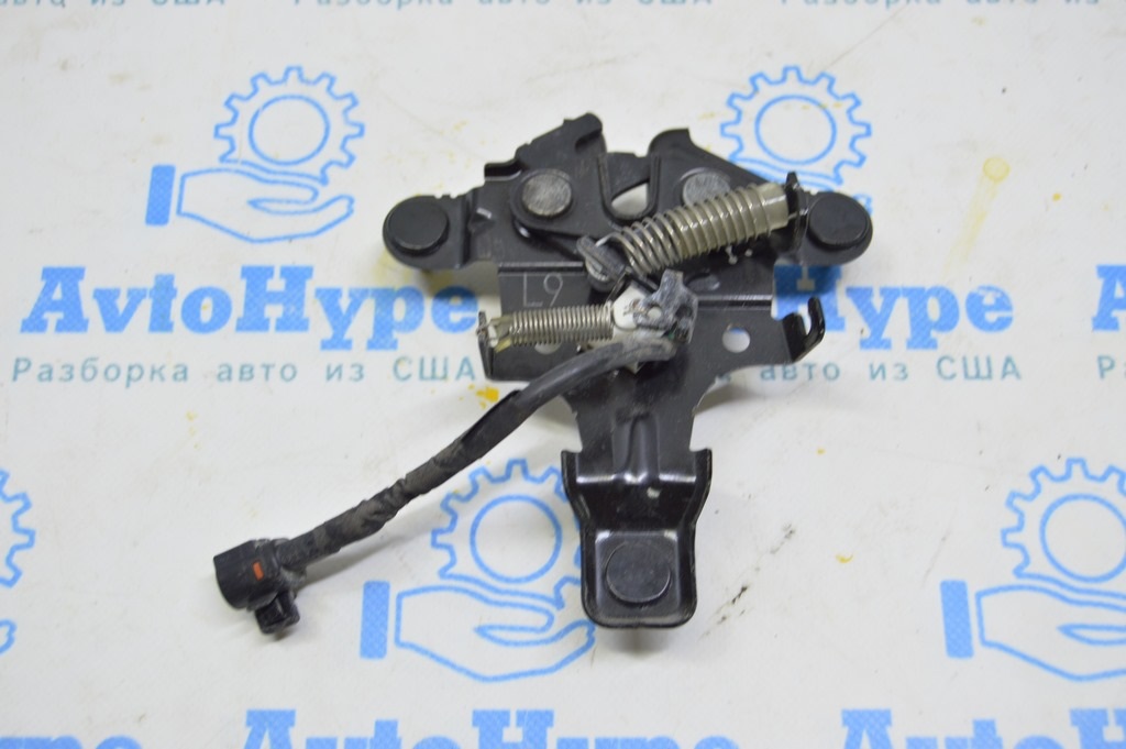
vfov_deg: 28.9
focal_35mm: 46
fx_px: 1453
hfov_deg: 42.4
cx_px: 563
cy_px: 374
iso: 400
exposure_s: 1/20
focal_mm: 31
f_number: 5.6
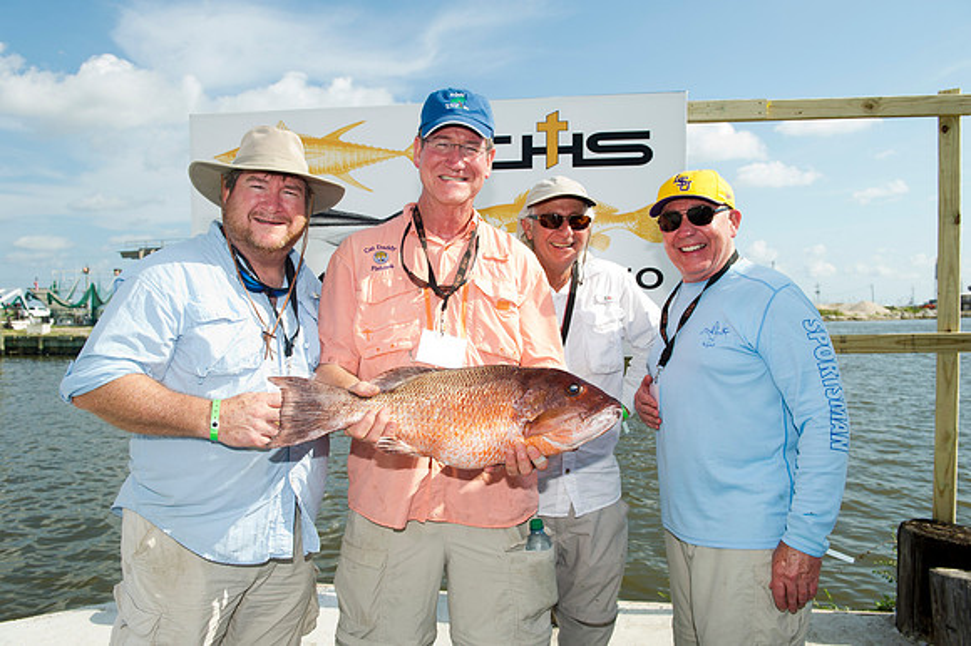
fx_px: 755
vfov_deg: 46.4
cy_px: 323
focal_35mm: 28
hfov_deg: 65.5
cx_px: 486
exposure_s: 1/320
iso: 125
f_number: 7.1
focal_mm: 28
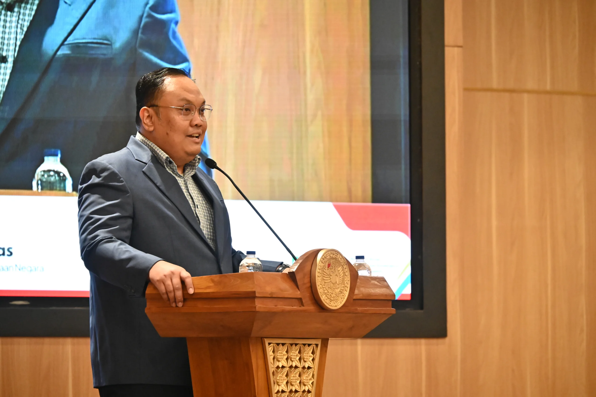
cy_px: 198
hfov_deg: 10.3
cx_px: 298
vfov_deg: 6.9
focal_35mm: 200
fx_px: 3309
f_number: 6.3
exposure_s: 1/100
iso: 8000
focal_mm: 200
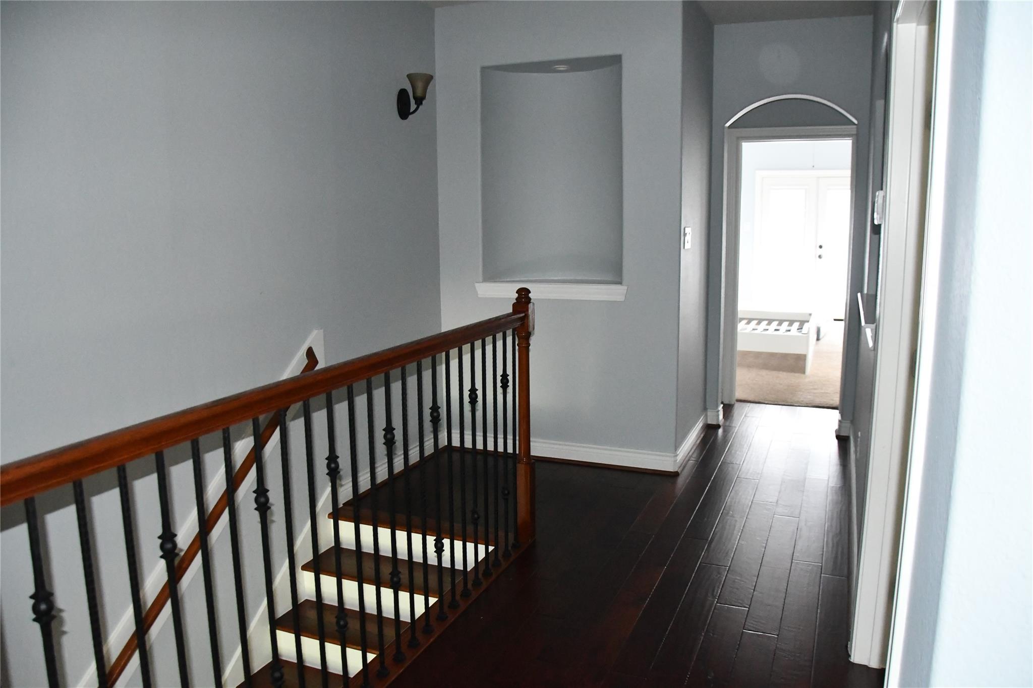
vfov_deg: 47.9
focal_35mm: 27
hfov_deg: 67.4
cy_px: 344
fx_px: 775
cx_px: 516
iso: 6400
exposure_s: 1/60
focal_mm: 18
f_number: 3.5
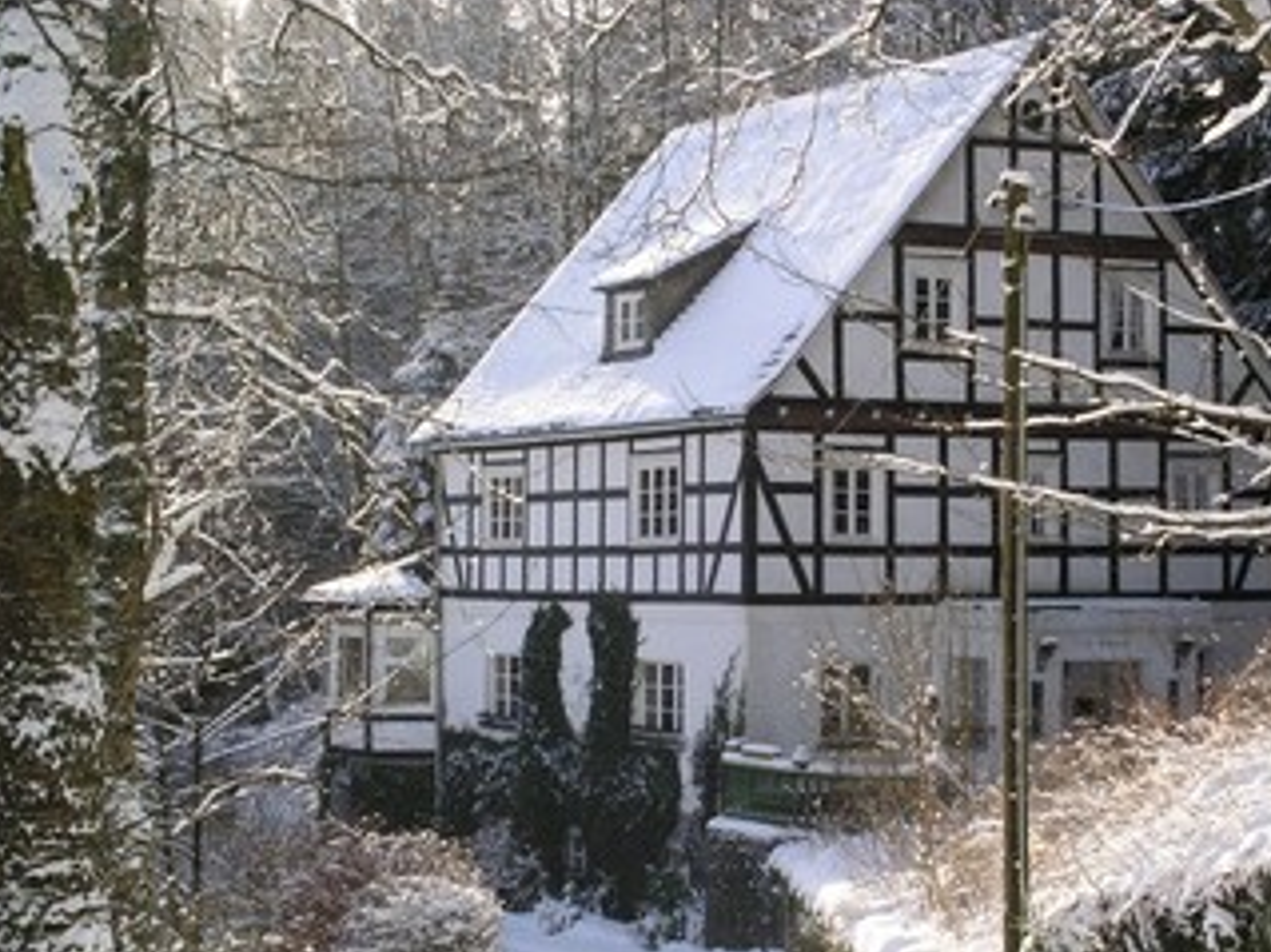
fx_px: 3083
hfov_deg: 23.3
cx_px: 677
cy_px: 554
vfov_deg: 17.5
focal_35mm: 84
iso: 100
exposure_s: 1/180
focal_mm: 13.8
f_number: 5.6
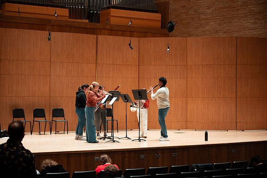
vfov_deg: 19.4
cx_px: 134
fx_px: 519
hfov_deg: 28.9
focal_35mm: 70
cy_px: 89
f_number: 4
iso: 2000
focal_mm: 70
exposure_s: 1/125
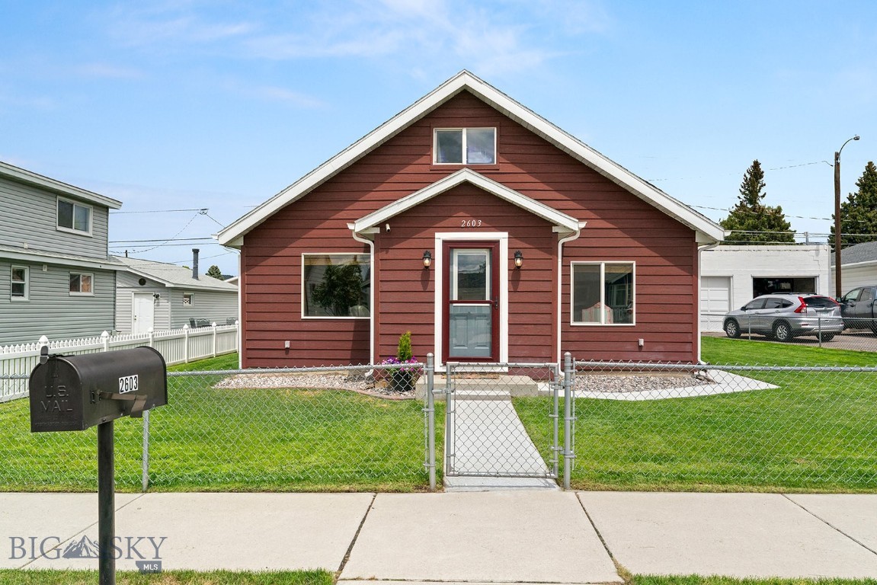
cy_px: 292
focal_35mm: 25
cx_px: 438
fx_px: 604
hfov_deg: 71.9
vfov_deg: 51.7
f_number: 8
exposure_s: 1/2000
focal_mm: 24.8
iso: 640
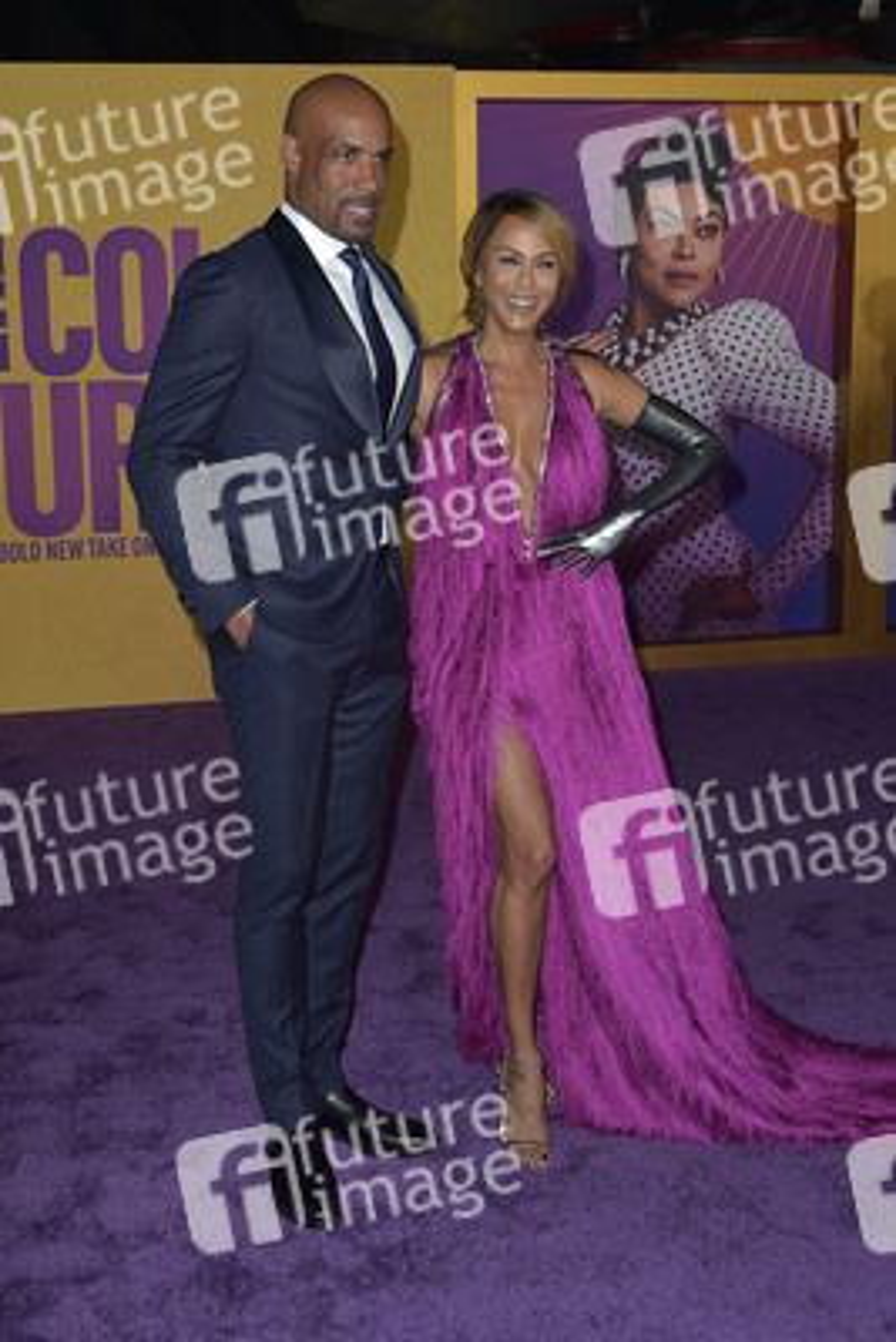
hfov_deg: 37.9
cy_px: 671
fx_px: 1305
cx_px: 448
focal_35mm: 35
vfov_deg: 54.4
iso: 320
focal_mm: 35
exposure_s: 1/250
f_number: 6.3
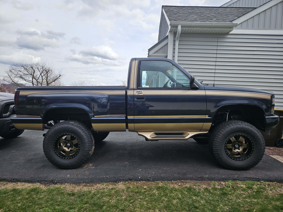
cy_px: 106
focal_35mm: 23
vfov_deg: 58.9
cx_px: 142
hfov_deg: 73.9
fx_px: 188
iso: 25
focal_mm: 5.4
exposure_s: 1/1269
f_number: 1.8
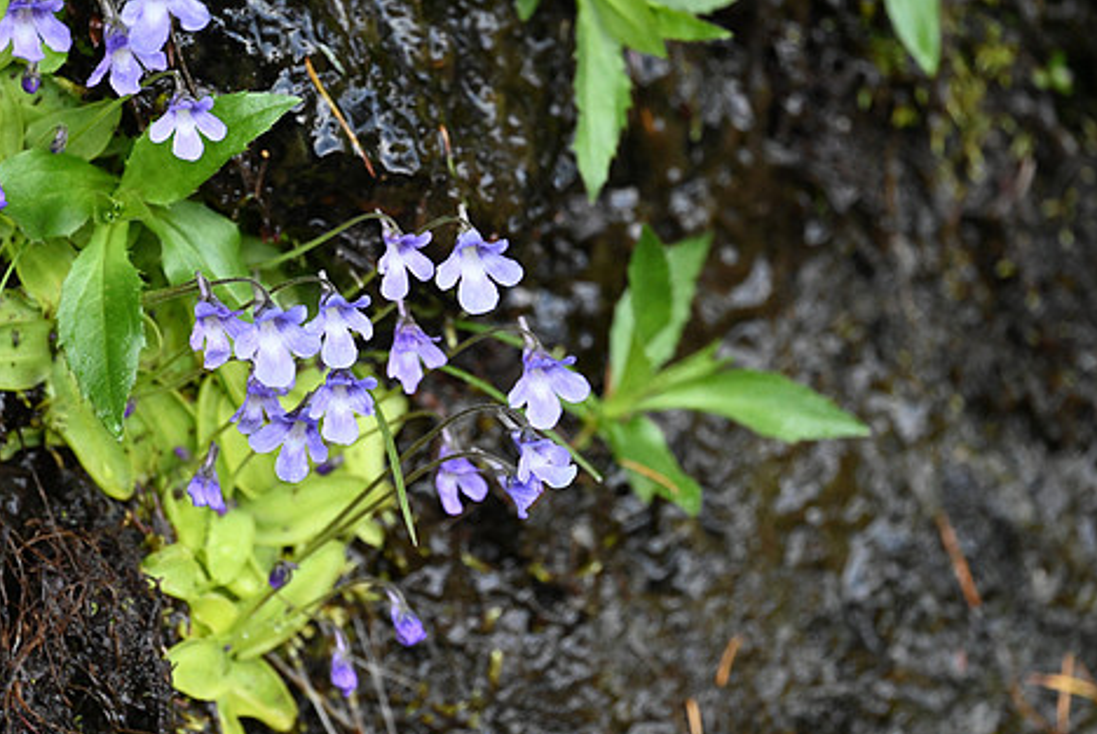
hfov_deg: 2.8
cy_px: 360
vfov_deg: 1.9
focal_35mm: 743
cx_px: 448
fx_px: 22661
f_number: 6.3
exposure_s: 1/1250
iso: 6400
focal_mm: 600
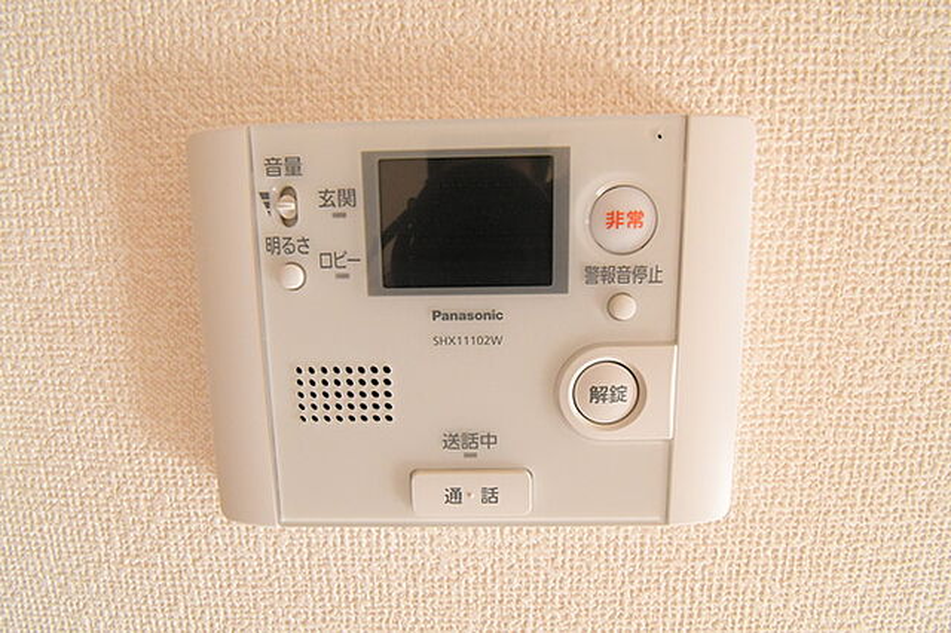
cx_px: 476
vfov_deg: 77.3
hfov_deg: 100.4
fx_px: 396
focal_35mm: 15
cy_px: 316
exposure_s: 1/500
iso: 6400
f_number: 11
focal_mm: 10
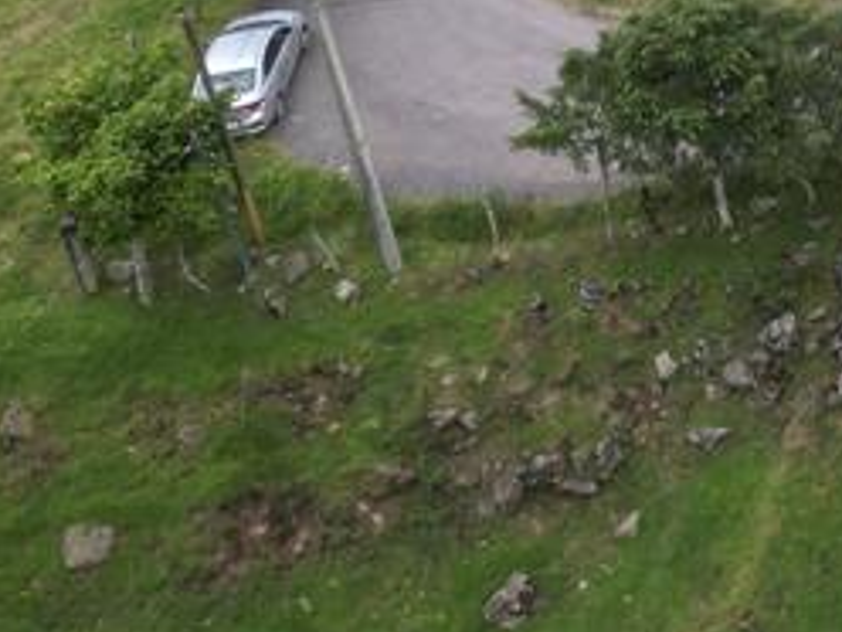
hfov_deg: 16.7
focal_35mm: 99
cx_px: 1487
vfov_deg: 13.3
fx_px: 2408
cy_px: -550
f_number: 1.7
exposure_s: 1/1250
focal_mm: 6.72
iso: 100
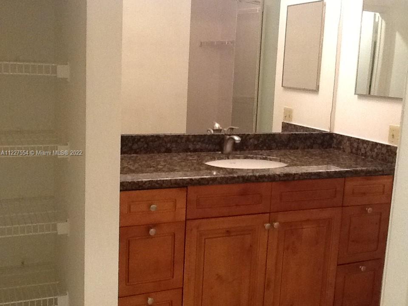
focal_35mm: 44
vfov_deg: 32.9
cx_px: 204
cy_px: 153
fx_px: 519
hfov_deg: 42.9
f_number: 2.4
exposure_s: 1/30
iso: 250
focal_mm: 2.03
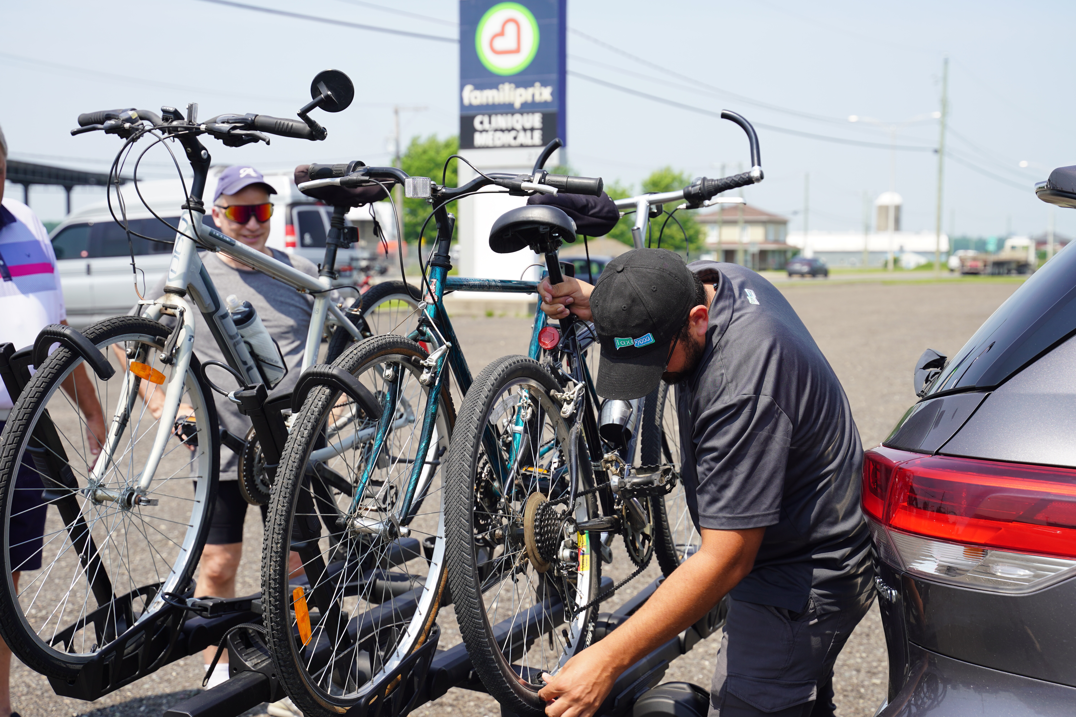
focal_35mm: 52
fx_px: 1554
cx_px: 538
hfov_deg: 38.2
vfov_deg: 26.0
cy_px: 358
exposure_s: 1/400
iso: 100
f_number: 5
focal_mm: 52
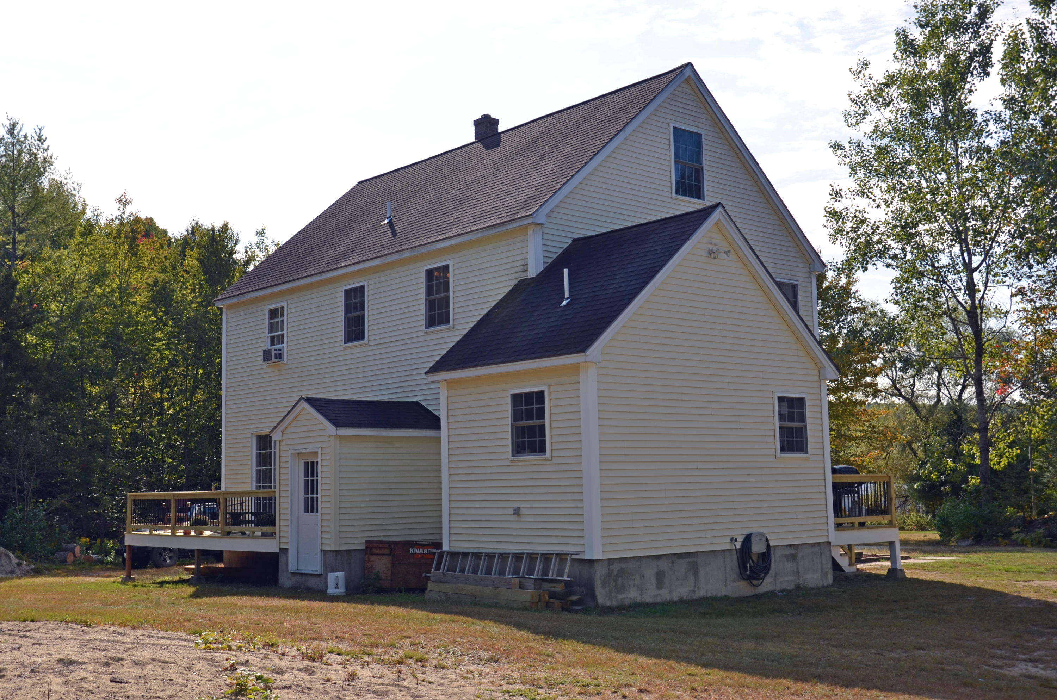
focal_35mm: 42
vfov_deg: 31.8
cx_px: 528
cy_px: 350
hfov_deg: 46.5
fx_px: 1231
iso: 100
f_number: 8
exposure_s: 1/250
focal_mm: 28
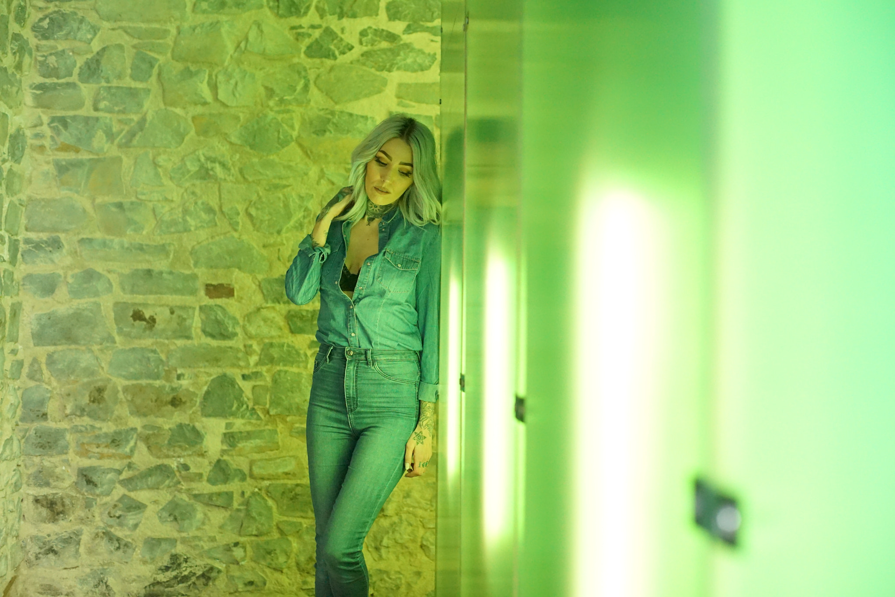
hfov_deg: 39.6
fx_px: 1243
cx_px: 448
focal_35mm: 50
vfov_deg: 27.0
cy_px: 298
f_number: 3.2
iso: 5000
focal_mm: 50
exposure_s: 1/200
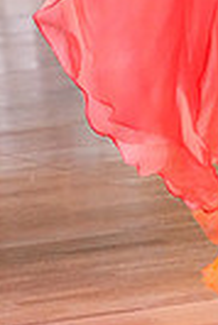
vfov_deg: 6.6
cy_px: -161
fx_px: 2772
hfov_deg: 4.5
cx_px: 315
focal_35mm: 306
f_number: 5.6
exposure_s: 1/400
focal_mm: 70
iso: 10000
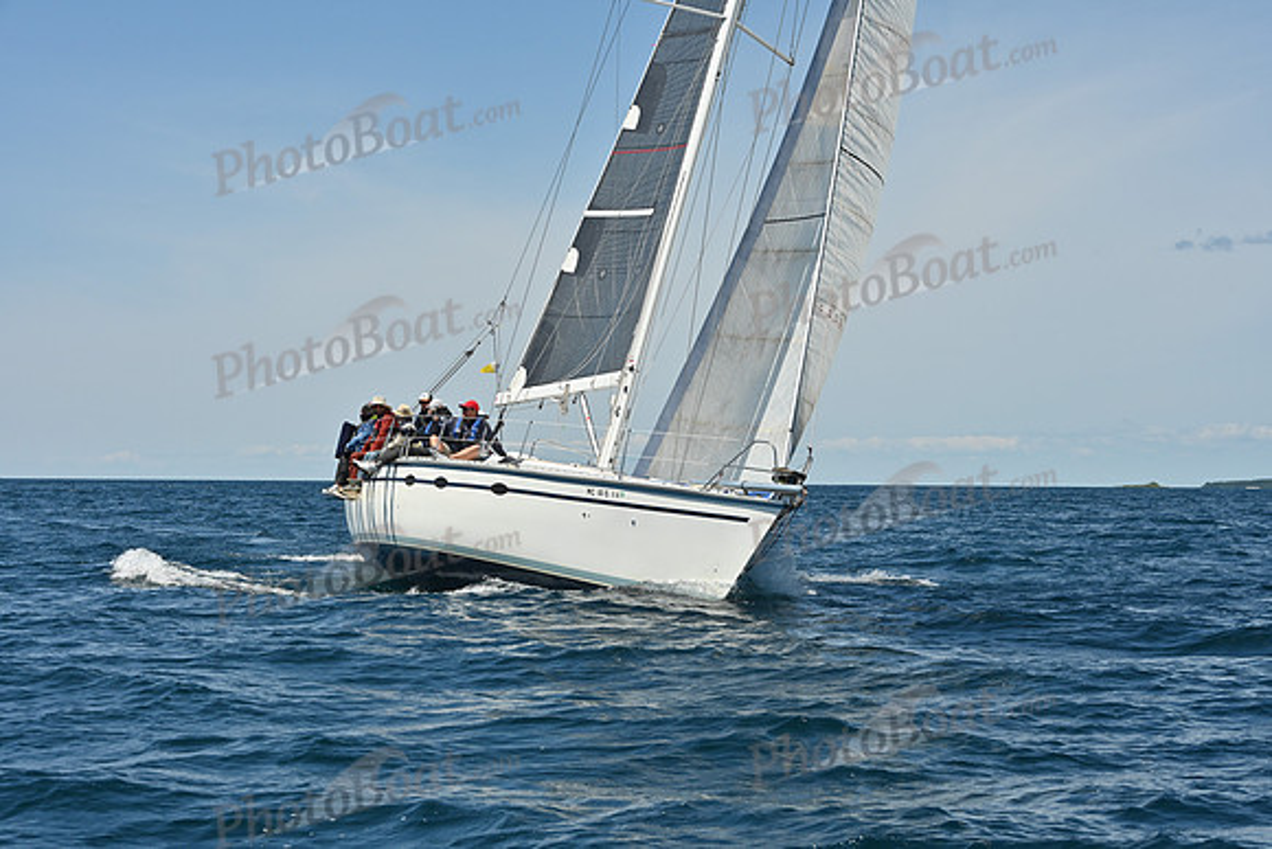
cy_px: 424
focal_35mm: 78
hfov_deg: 26.0
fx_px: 2757
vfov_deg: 17.5
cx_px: 636
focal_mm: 78
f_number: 11
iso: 320
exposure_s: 1/1000
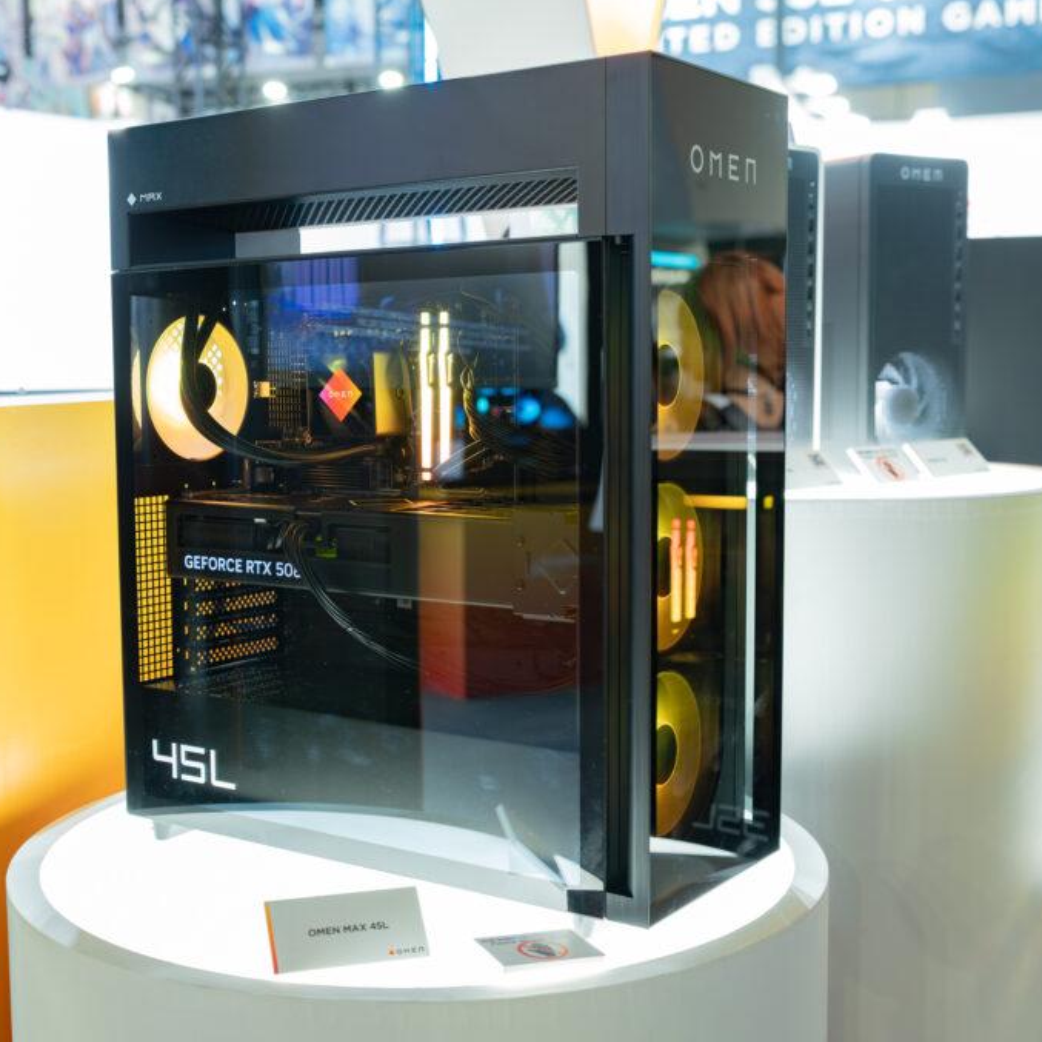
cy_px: 521
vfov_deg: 37.6
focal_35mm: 45
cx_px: 425
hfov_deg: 37.4
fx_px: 1533
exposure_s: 1/25
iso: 800
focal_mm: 35
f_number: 4
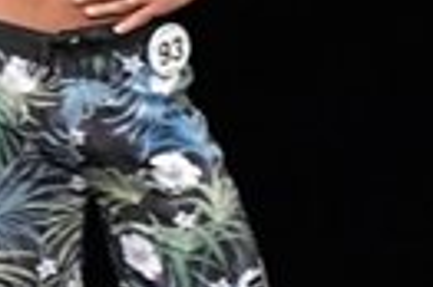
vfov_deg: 1.0
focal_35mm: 1332
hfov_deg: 1.6
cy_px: 208
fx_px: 16001
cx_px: 461
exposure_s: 1/400
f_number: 5.6
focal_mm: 150
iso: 3200
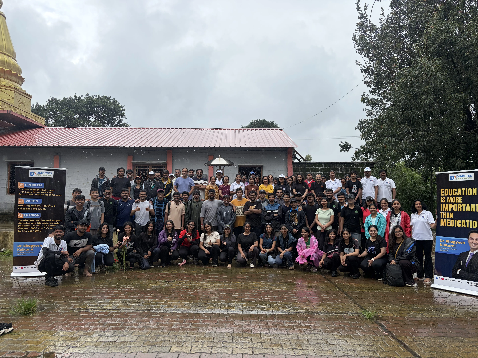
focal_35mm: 26
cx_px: 239
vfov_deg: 53.1
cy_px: 179
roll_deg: +0.6
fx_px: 359
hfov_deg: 67.3
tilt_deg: +4.4
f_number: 1.6
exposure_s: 1/2538
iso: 50
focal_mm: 5.96
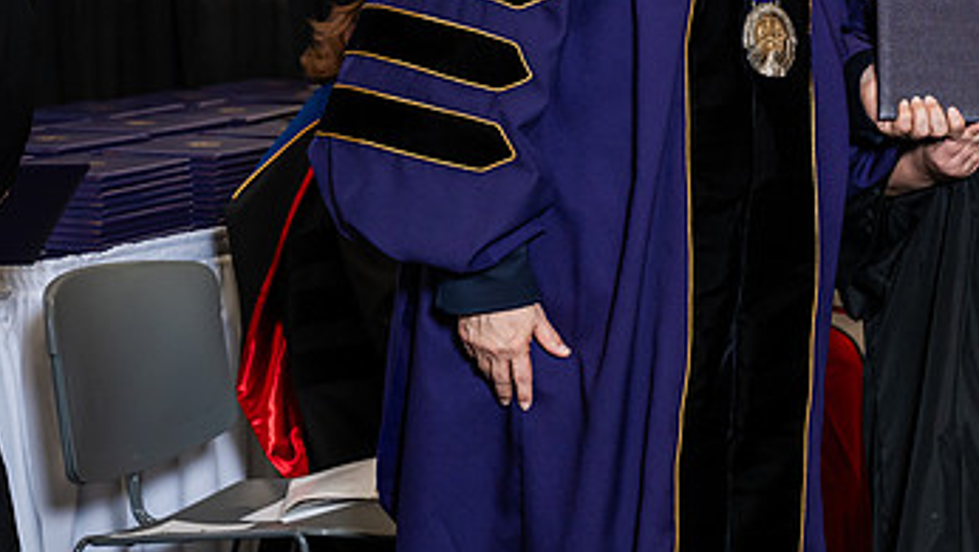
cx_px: 772
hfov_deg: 17.3
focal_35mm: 123
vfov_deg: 9.8
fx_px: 3194
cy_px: 41
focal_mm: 70
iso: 1250
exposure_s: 1/200
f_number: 4.5
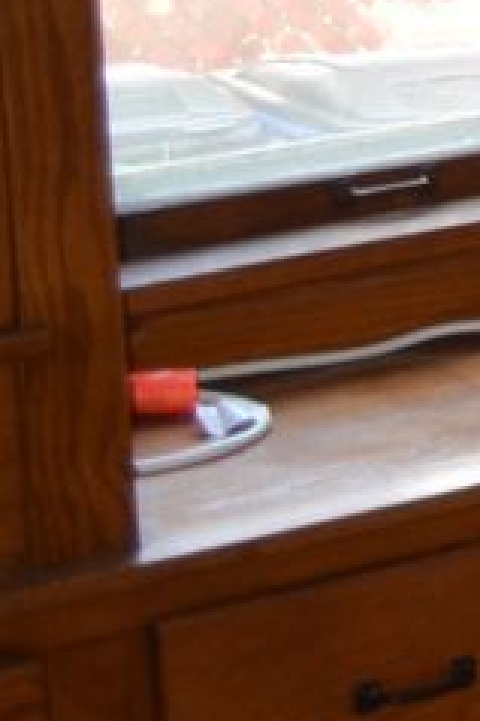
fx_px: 3385
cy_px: -259
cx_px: 2192
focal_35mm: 169
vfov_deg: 11.8
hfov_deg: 6.1
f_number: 3.5
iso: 400
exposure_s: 1/60
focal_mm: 18
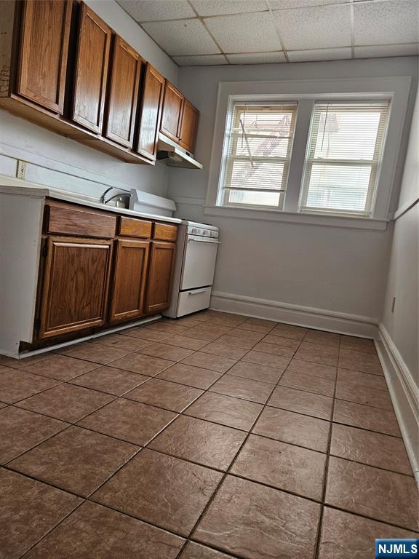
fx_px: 371
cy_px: 280
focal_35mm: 23
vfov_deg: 73.9
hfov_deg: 58.9
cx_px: 210
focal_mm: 5.4
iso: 160
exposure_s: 1/120
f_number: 1.8
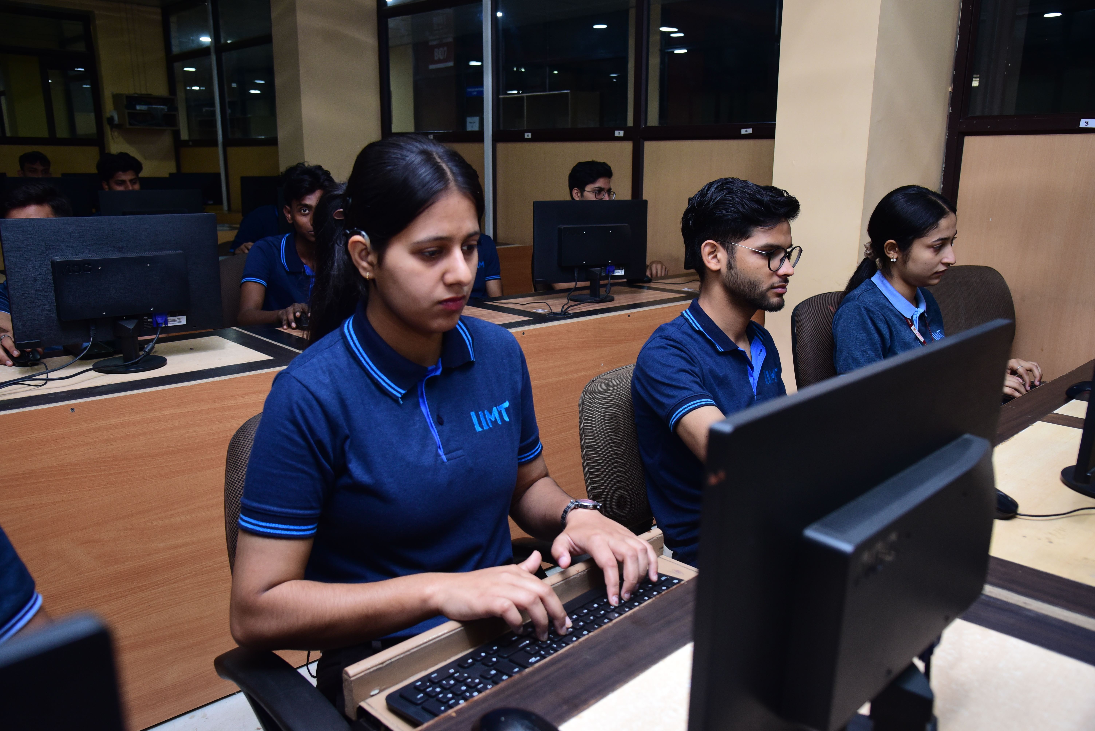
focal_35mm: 30
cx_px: 548
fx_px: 913
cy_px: 366
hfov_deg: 61.9
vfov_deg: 43.6
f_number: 5
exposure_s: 1/125
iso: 1600
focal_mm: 30
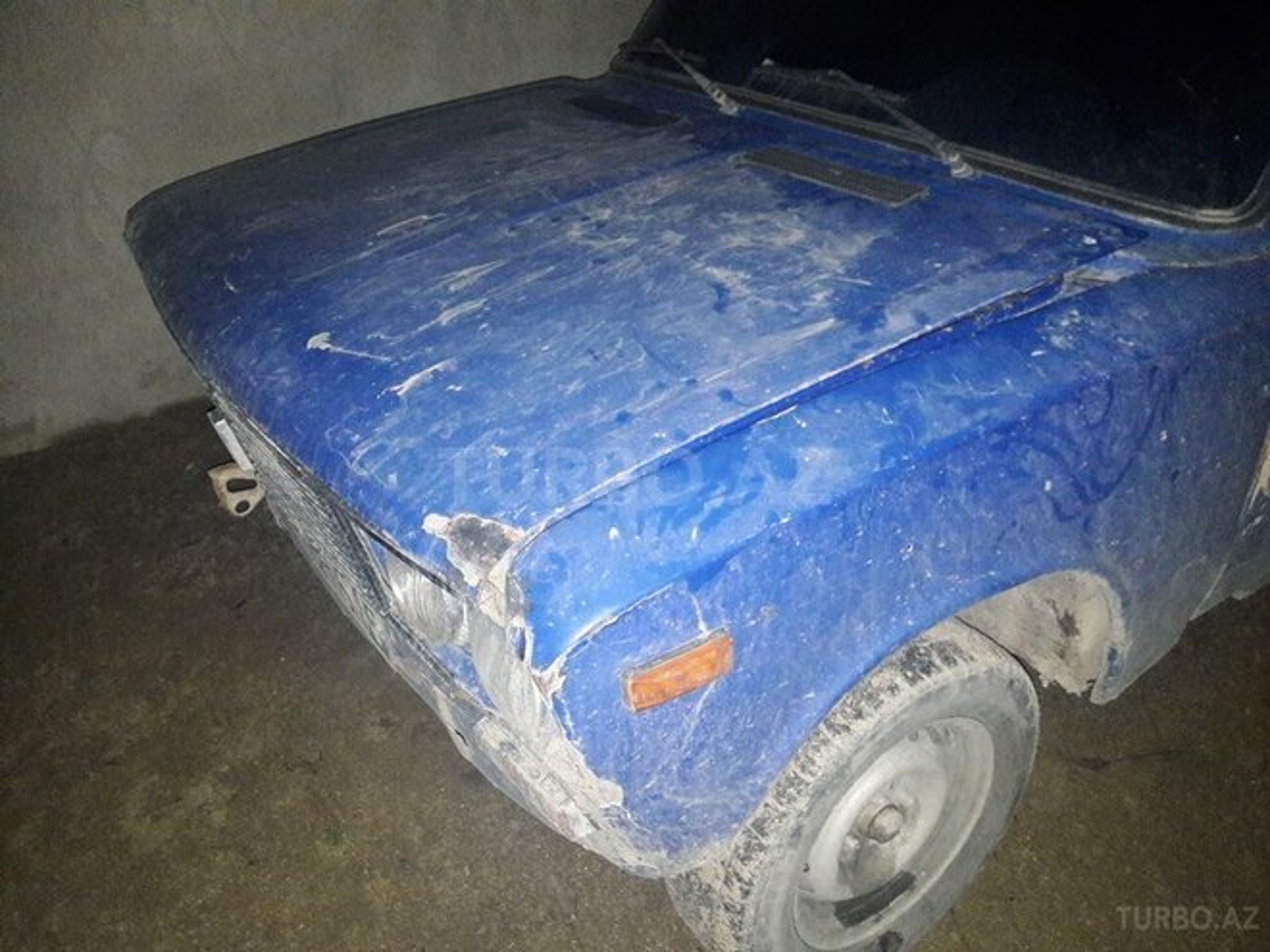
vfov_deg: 49.7
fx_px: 1027
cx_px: 635
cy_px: 476
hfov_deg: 63.4
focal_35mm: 28
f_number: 1.9
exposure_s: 1/17
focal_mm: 3.7
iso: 320
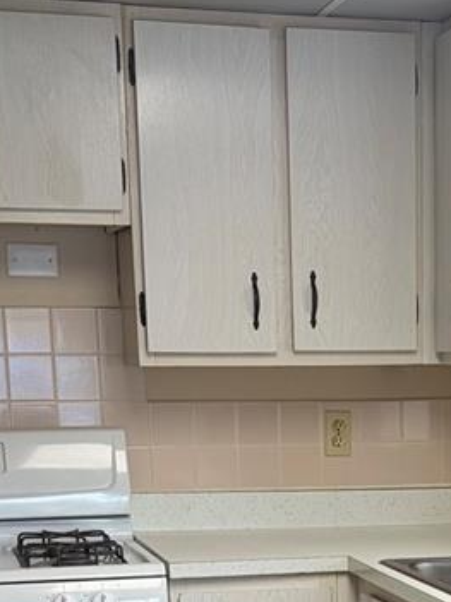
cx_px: 398
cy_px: 744
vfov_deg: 20.4
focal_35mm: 89
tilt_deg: -14.2
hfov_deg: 16.4
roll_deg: +0.2
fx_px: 1547
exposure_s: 1/120
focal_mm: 5.96
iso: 80
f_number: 1.6
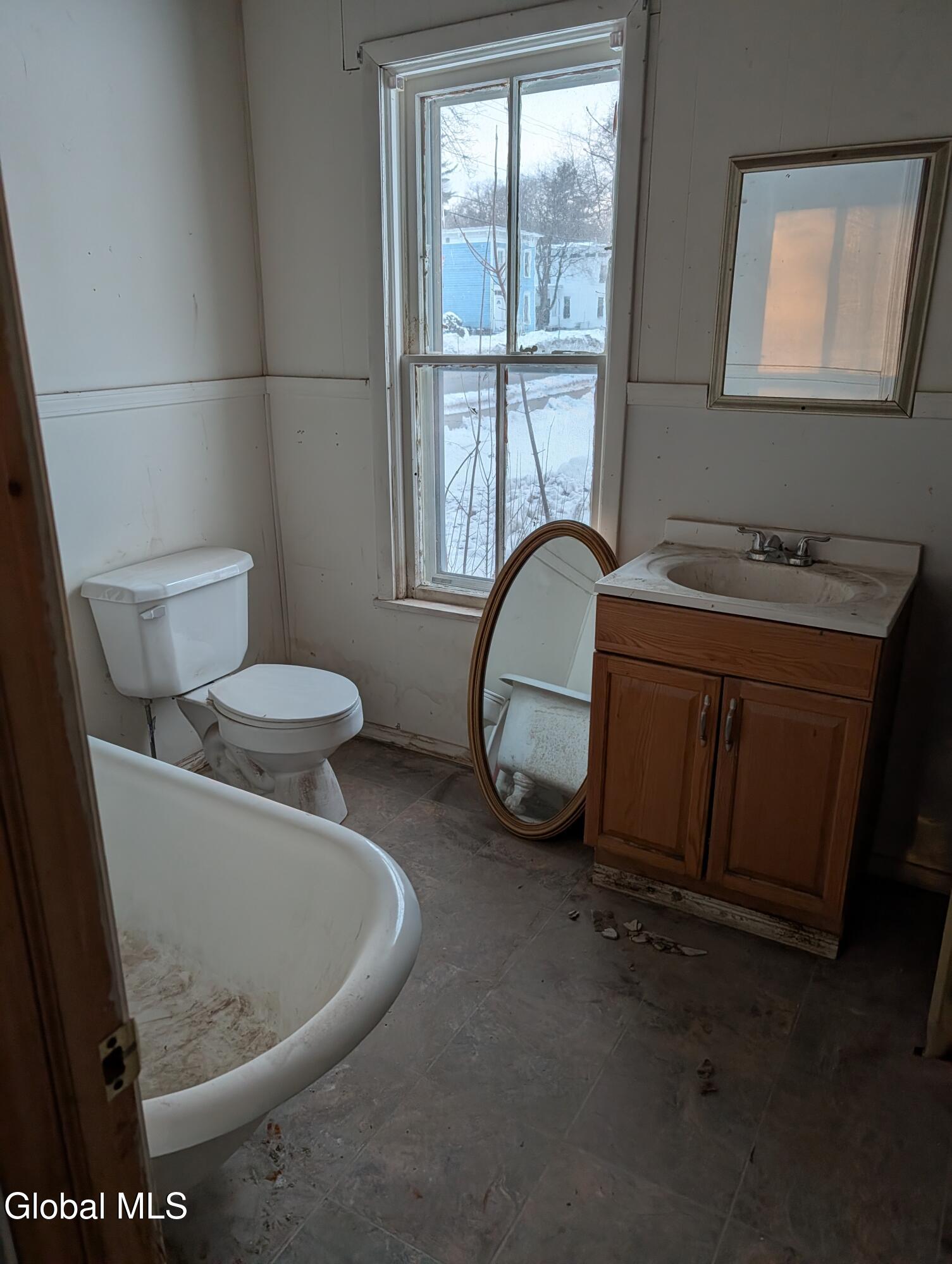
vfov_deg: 71.5
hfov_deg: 56.9
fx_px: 878
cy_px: 632
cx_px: 476
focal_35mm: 24
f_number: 1.68
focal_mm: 6.9
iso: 188
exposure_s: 1/195
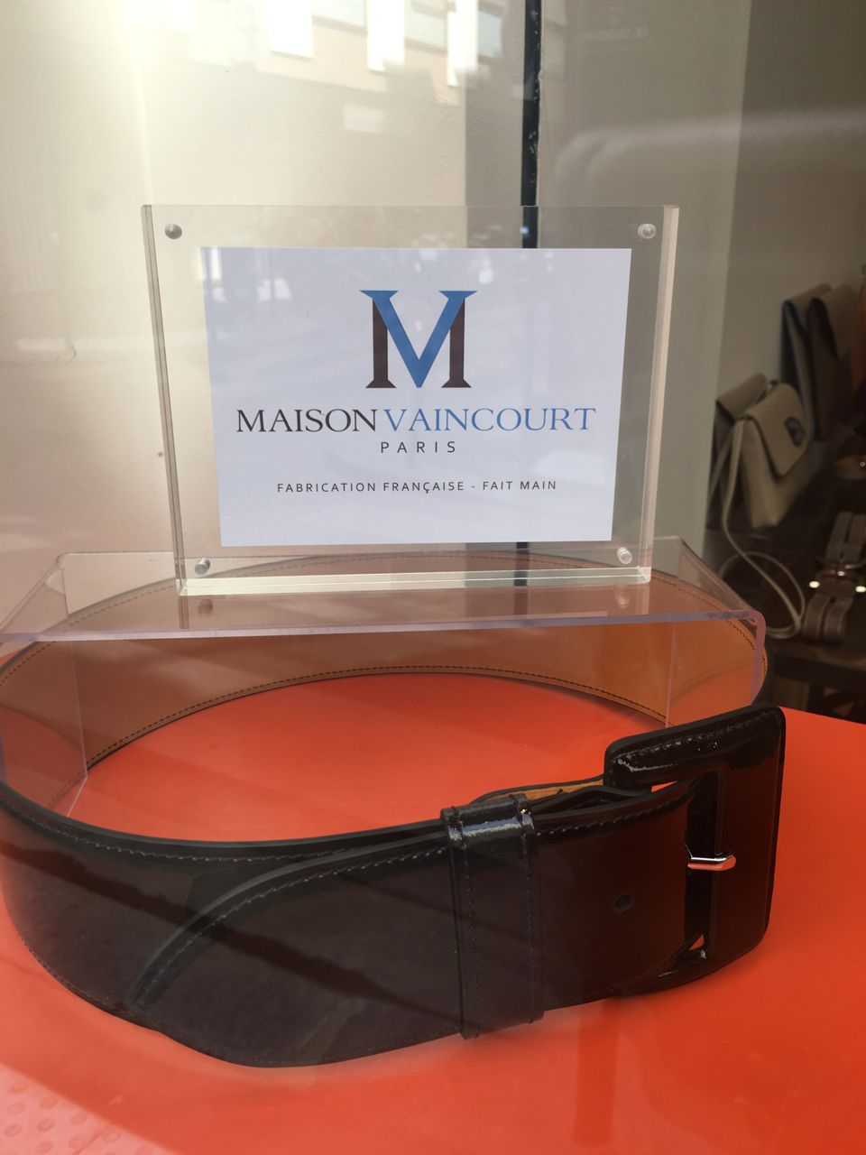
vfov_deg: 61.7
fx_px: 967
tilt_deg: -20.5
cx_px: 433
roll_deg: +0.1
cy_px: 578
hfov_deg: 48.2
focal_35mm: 29
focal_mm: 4.15
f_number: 2.2
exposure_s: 1/123
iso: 25
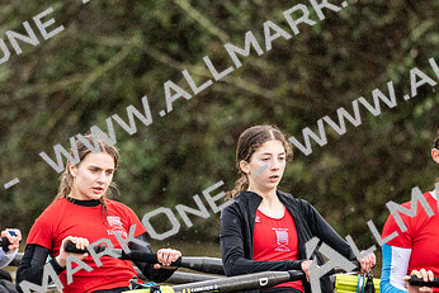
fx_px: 8185
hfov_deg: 3.1
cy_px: 177
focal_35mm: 671
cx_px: 197
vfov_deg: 2.1
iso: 2200
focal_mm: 400
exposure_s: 1/1600
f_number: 4.5
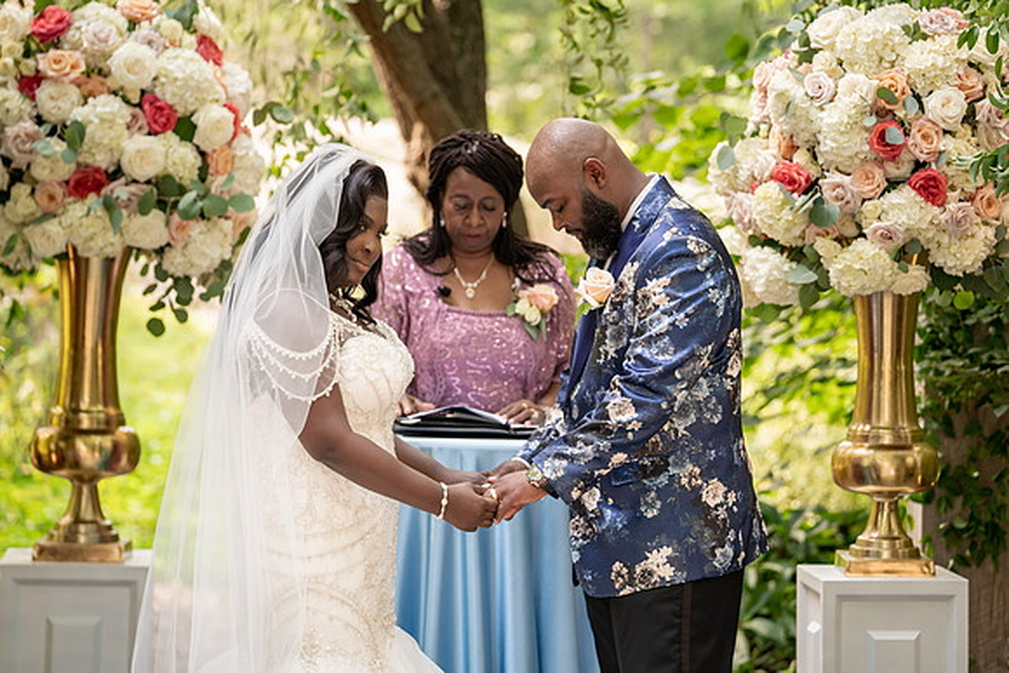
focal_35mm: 135
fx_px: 3788
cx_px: 521
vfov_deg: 10.2
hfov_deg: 15.2
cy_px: 325
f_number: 4
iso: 640
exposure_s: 1/200
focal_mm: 130
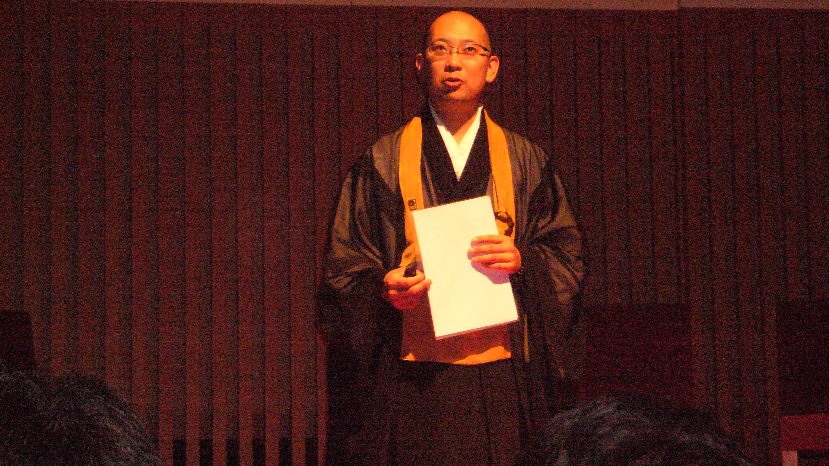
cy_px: 181
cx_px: 415
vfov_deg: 10.8
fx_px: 2462
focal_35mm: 112
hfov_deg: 19.1
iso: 400
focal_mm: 16.8
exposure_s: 1/30
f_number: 5.6
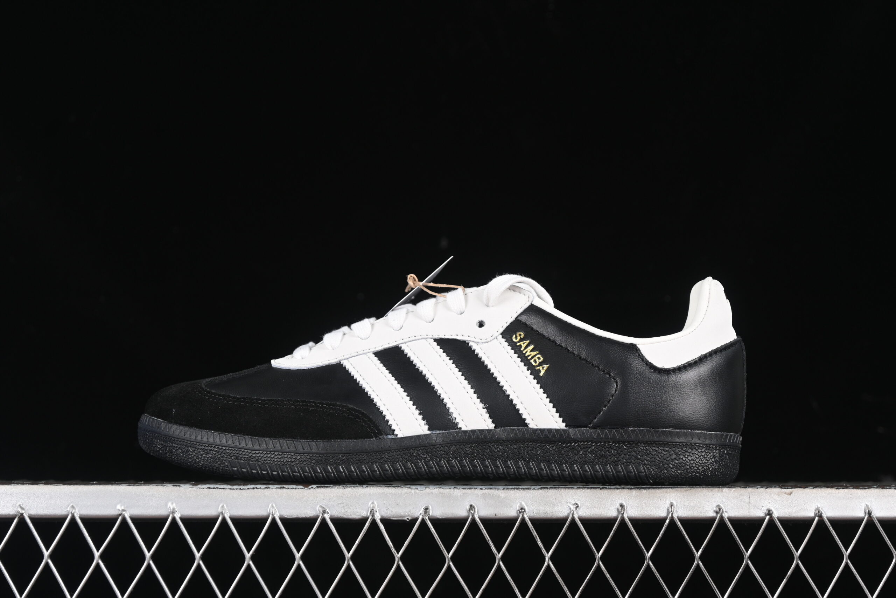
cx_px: 448
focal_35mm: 75
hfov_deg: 27.0
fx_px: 1867
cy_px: 299
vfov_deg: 18.2
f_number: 6.3
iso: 160
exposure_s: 1/60
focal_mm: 50
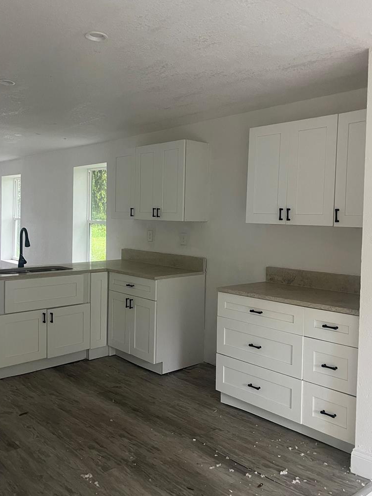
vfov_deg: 58.3
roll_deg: -2.8
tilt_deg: -2.0
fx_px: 444
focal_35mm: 31
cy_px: 240
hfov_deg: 45.5
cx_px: 184
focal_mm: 5.1
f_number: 1.6
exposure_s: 1/60
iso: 320
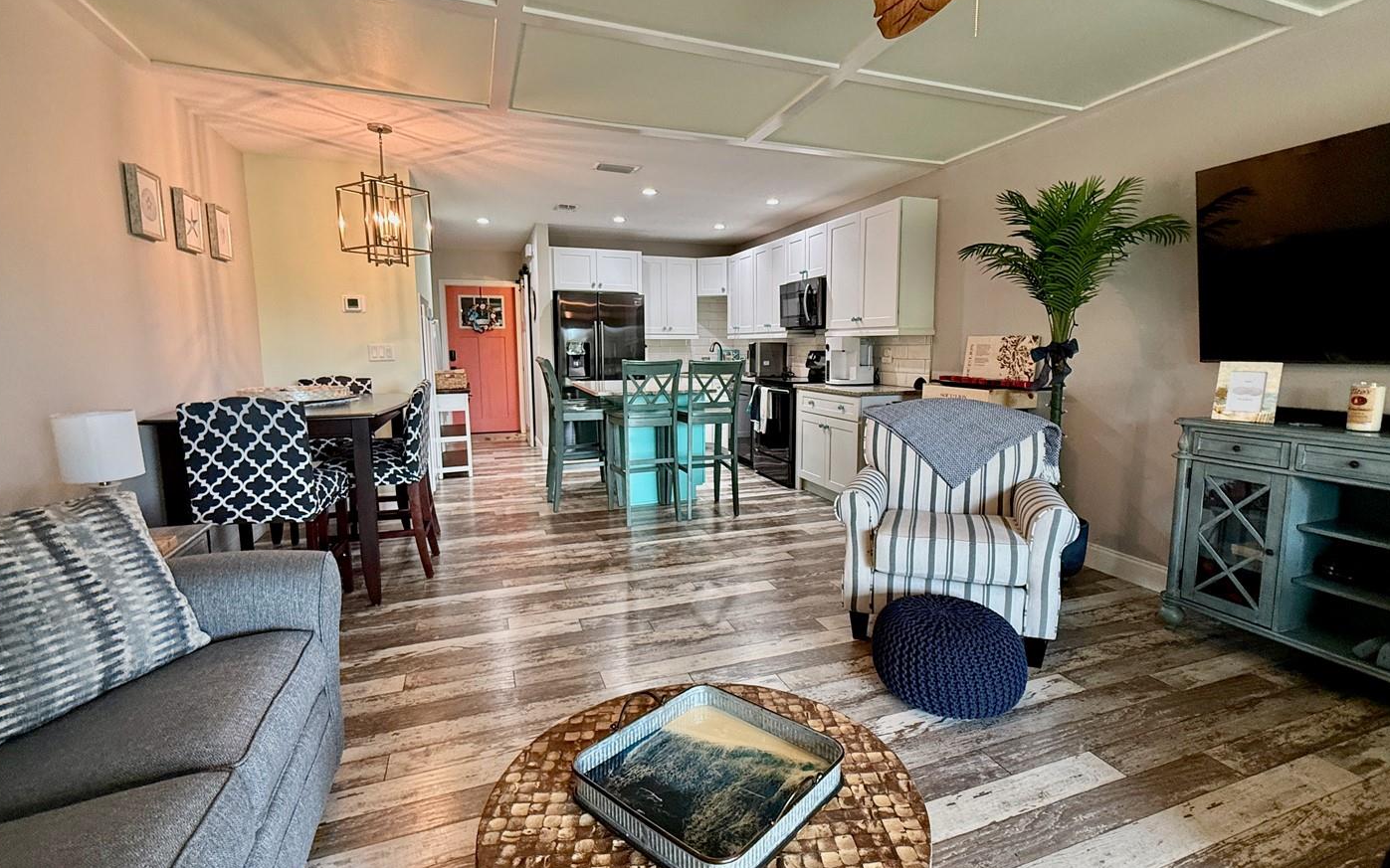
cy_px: 427
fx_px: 644
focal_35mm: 17
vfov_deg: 68.0
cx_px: 717
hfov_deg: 94.3
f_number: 2.2
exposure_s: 1/60
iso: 250
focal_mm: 2.22
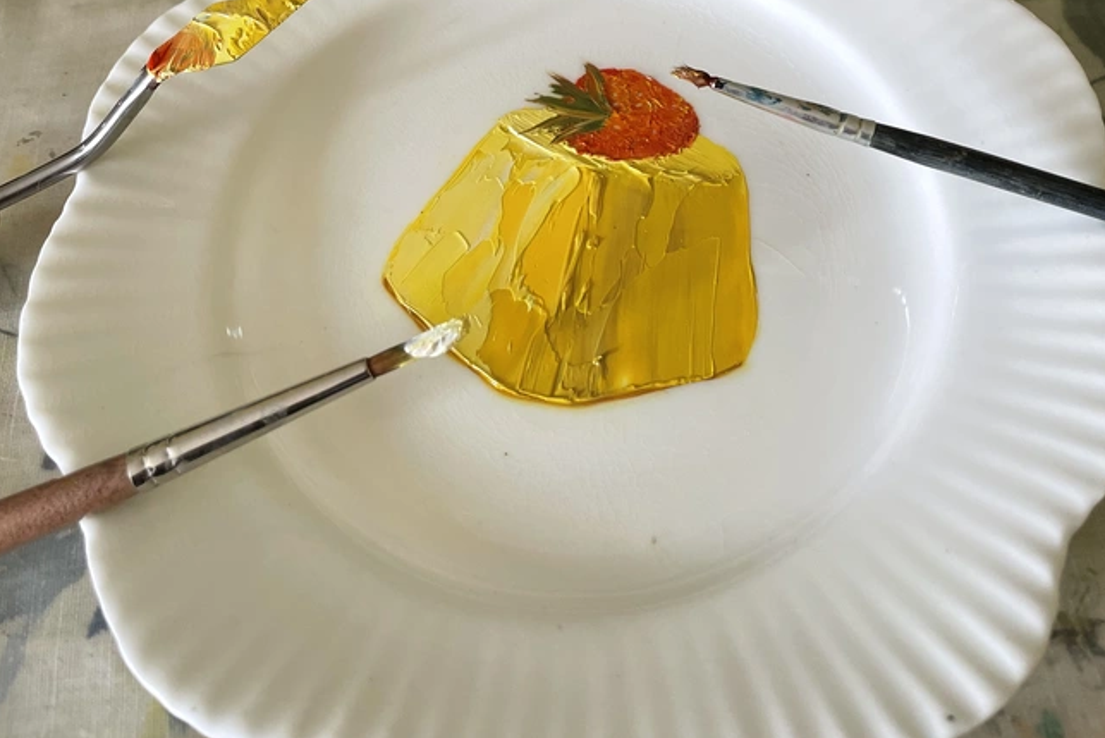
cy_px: -10
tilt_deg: -47.1
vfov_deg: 32.8
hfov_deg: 51.9
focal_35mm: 37
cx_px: 548
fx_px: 1136
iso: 125
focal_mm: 4.2
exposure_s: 1/115
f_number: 1.6
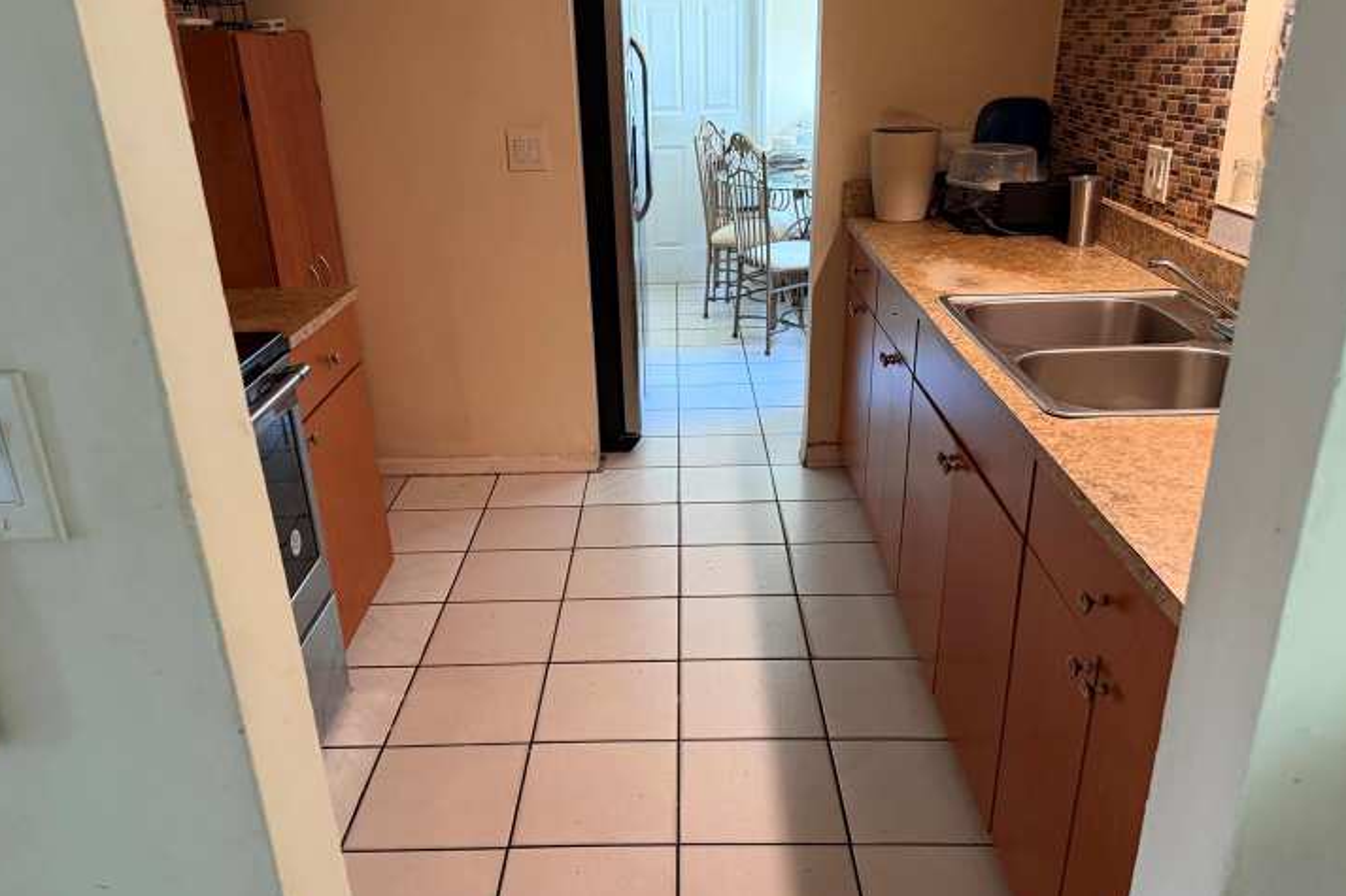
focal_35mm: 28
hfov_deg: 65.5
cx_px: 646
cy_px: 521
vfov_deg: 46.2
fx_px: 1047
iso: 400
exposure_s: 1/60
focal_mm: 6.76
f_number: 1.78
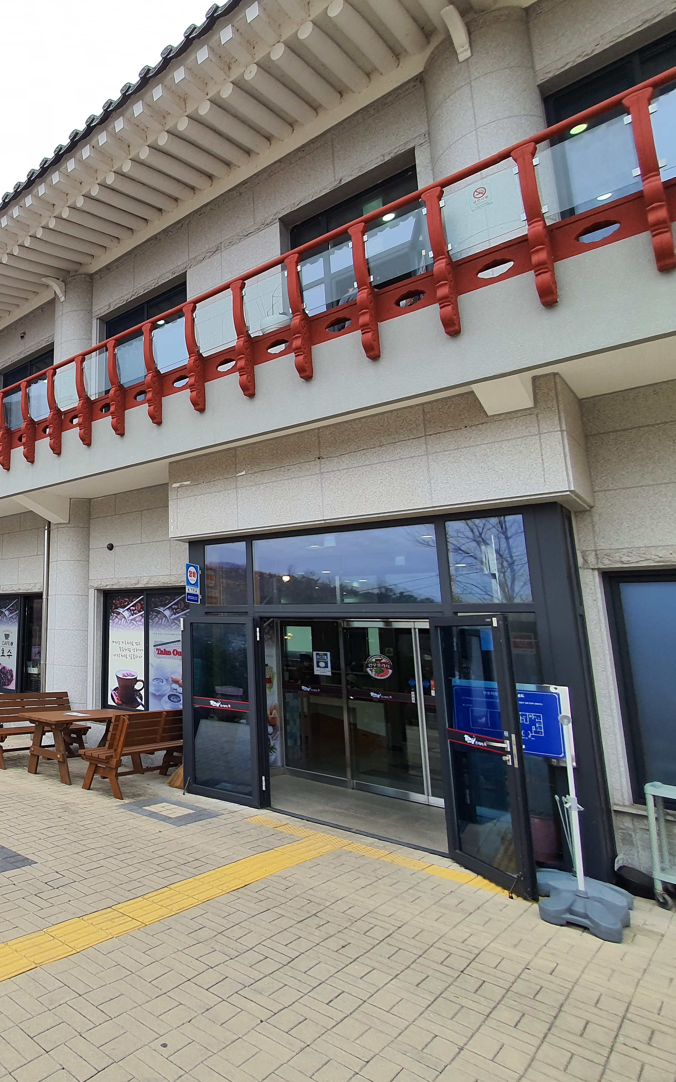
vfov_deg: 88.0
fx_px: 560
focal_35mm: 19
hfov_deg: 50.9
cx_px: 10
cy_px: 525
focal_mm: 1.8
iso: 50
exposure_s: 1/369
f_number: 2.2
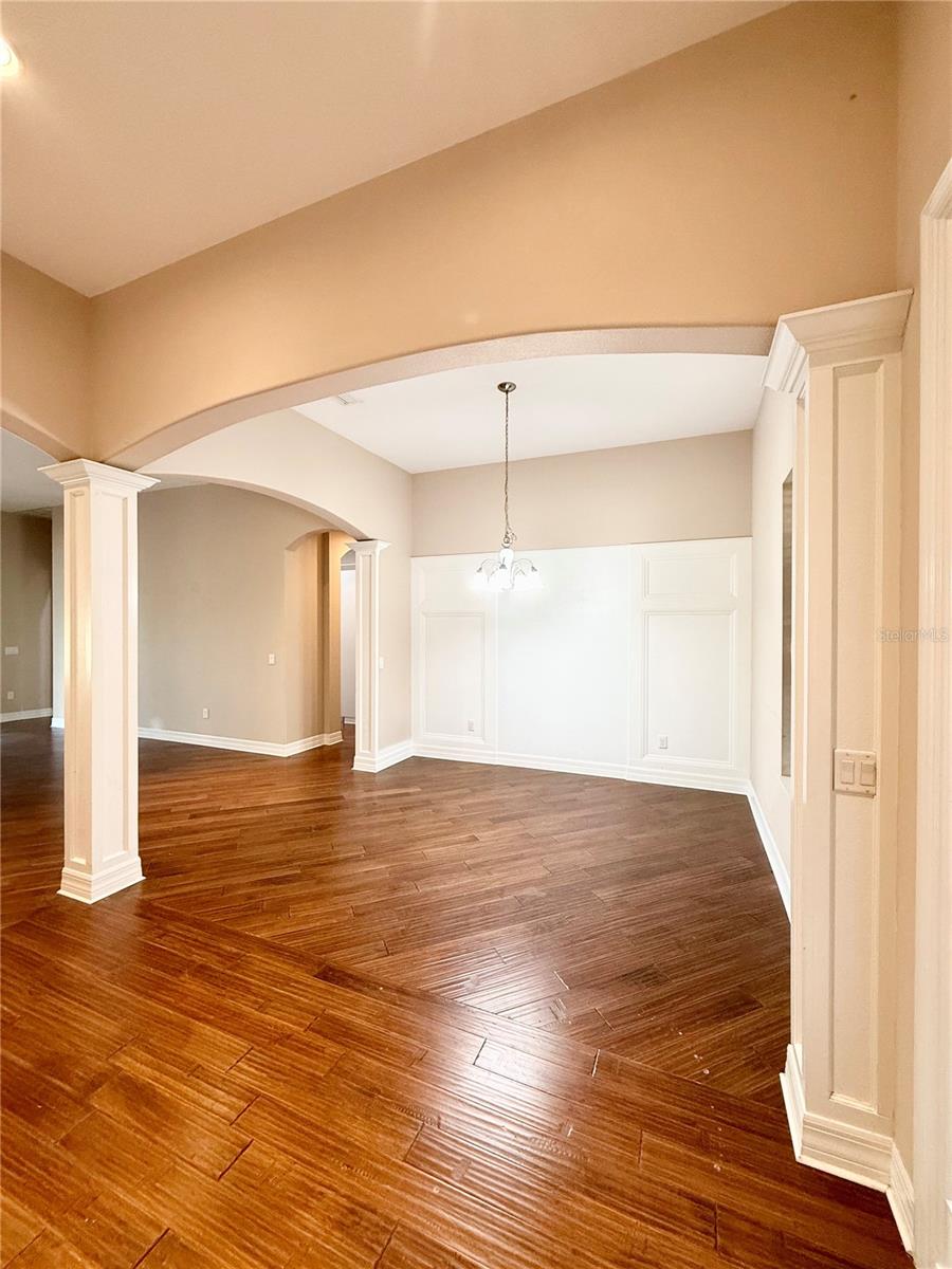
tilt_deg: -0.6
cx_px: 476
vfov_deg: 102.1
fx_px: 513
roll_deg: -0.7
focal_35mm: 14
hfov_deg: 85.7
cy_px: 634
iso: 160
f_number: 2.2
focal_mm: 2.22
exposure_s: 1/60
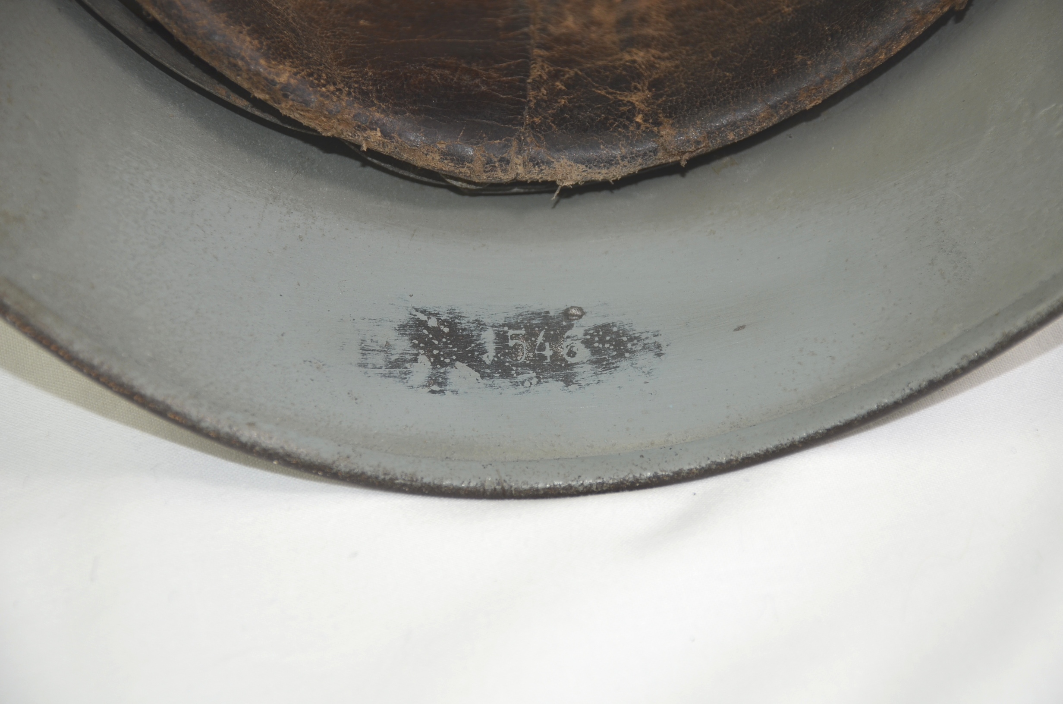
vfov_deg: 10.7
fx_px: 3757
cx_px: 532
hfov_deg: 16.1
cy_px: 352
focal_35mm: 128
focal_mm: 85
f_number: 5.6
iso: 200
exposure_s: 1/160
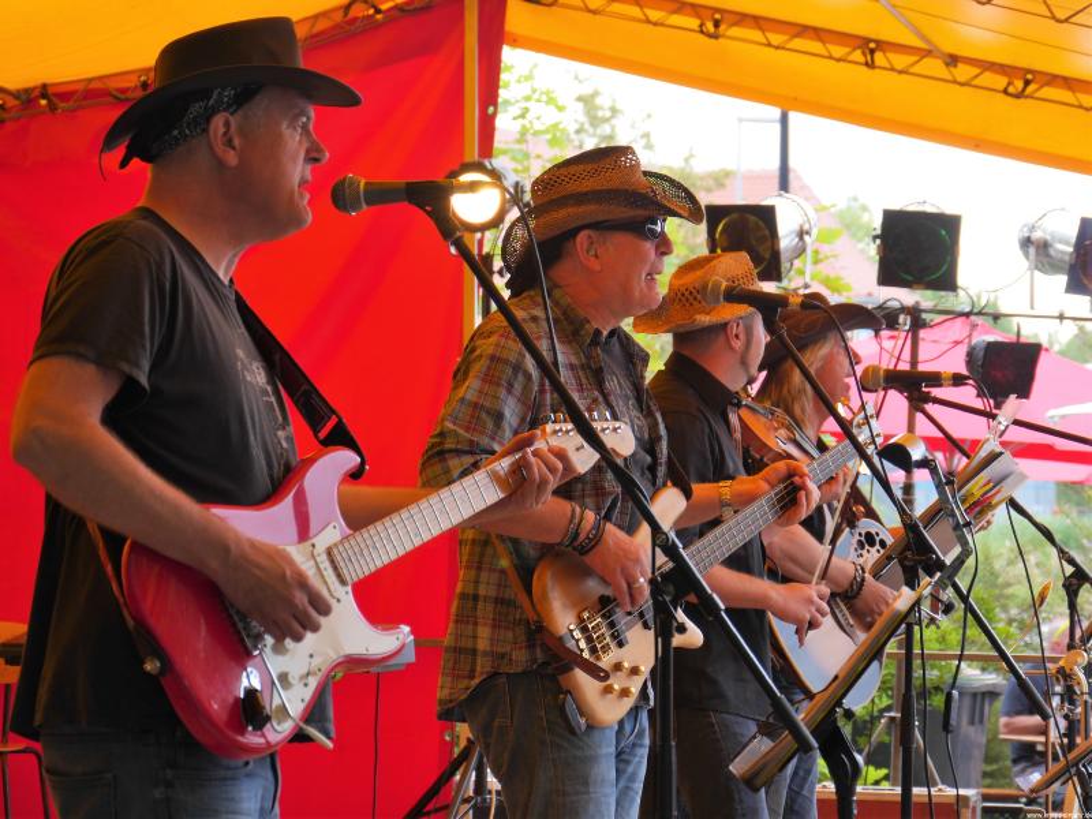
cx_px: 546
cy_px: 410
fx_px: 3659
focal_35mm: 116
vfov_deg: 12.8
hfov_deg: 17.0
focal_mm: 58
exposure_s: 1/125
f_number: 5.6
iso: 320
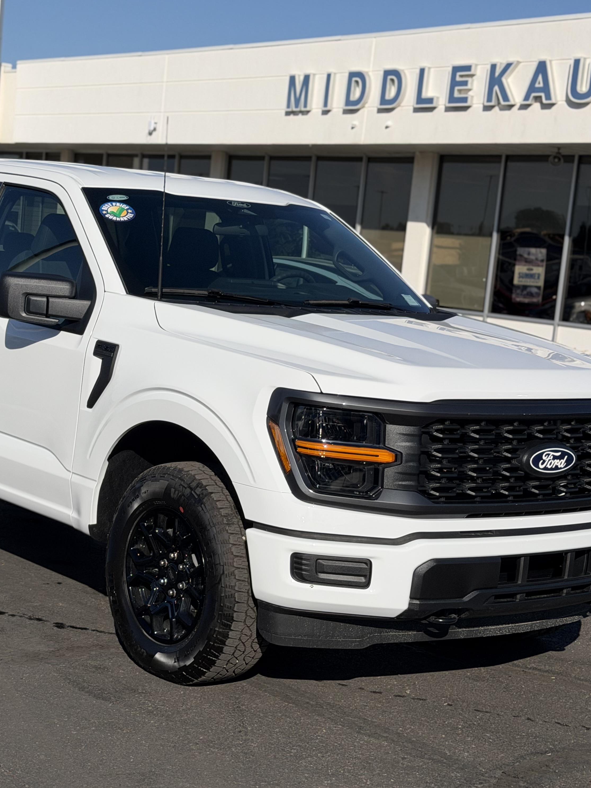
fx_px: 1480
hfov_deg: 22.5
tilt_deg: -4.8
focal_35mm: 65
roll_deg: -5.8
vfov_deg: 29.8
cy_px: 389
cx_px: 191
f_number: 1.78
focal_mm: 6.76
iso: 80
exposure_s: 1/11364
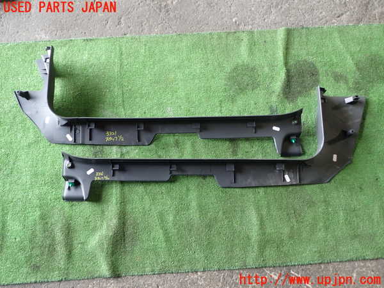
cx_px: 192
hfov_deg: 60.0
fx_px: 333
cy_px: 144
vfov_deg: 46.8
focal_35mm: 30
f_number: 2.3
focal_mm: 5.4
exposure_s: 1/30
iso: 200
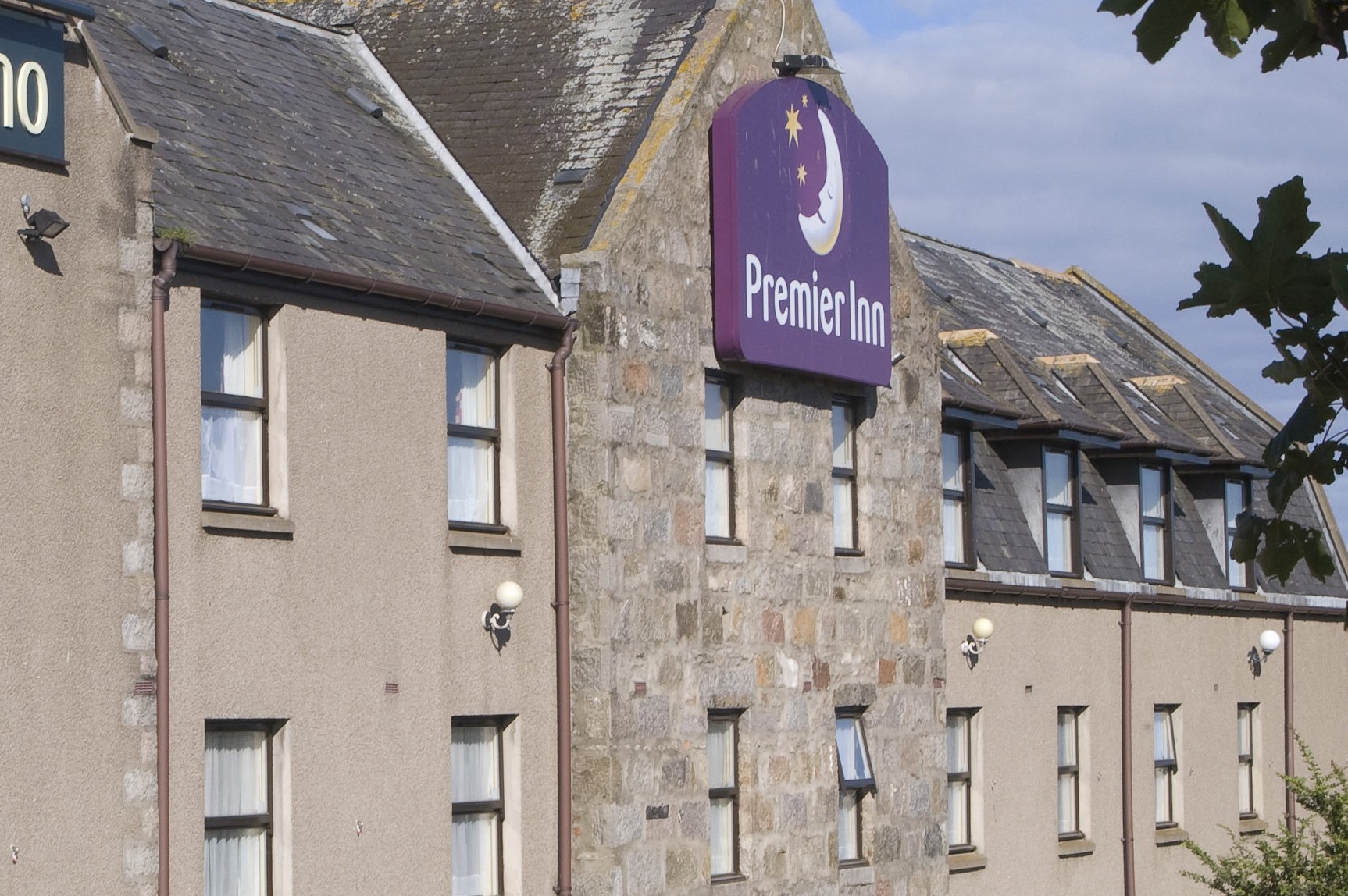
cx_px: 265
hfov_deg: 17.7
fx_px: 4303
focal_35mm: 115
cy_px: 457
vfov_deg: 11.9
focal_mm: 44
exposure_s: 1/125
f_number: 14
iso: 200
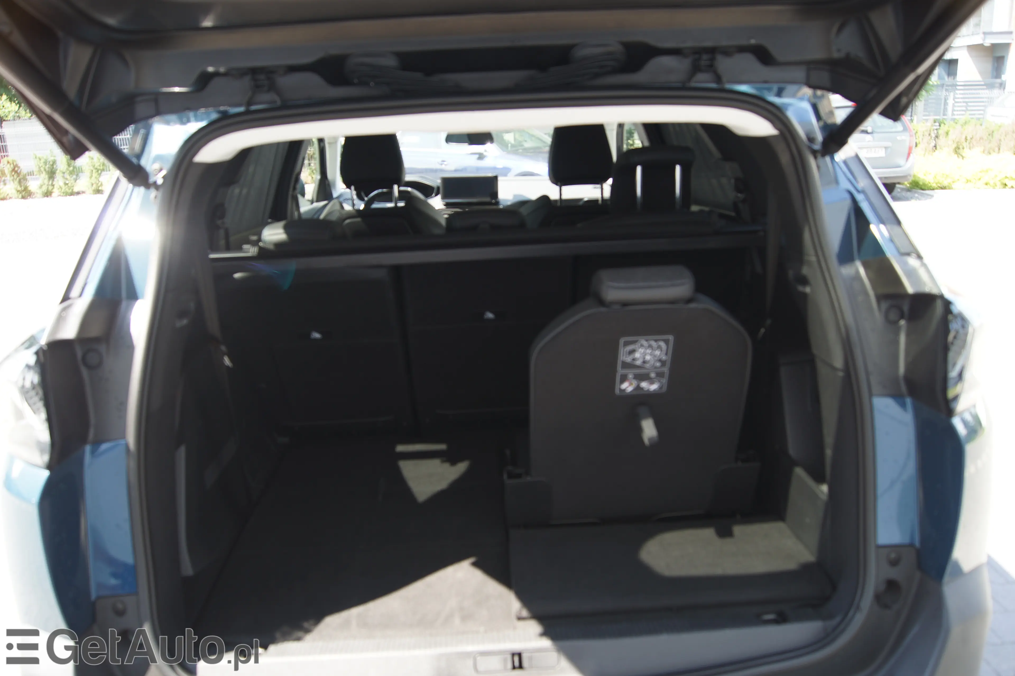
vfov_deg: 47.9
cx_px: 508
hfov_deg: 67.4
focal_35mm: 27
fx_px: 761
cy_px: 338
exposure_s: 1/40
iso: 100
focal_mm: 18
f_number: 4.5
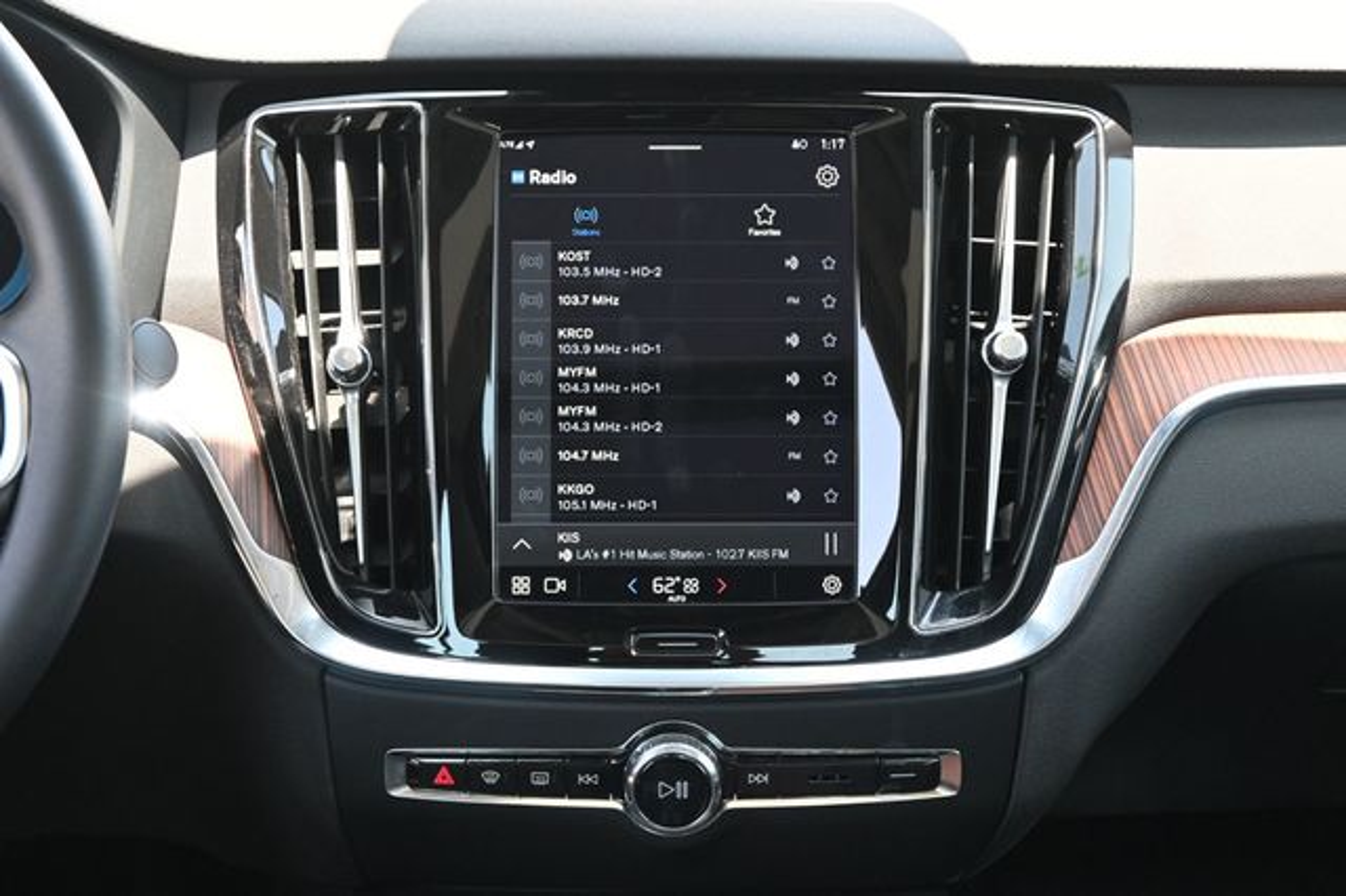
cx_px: 673
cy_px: 448
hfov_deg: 29.3
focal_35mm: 69
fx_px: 2578
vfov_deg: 19.7
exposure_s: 1/125
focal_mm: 46
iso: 1600
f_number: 6
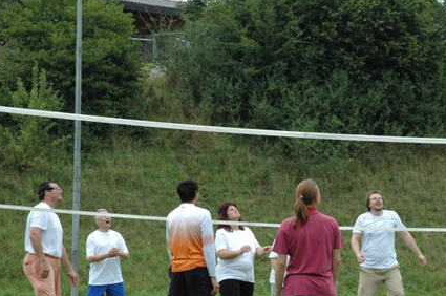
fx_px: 1732
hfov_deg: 14.6
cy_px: 219
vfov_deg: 9.8
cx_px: 333
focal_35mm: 140
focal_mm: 62
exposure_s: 1/400
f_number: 10
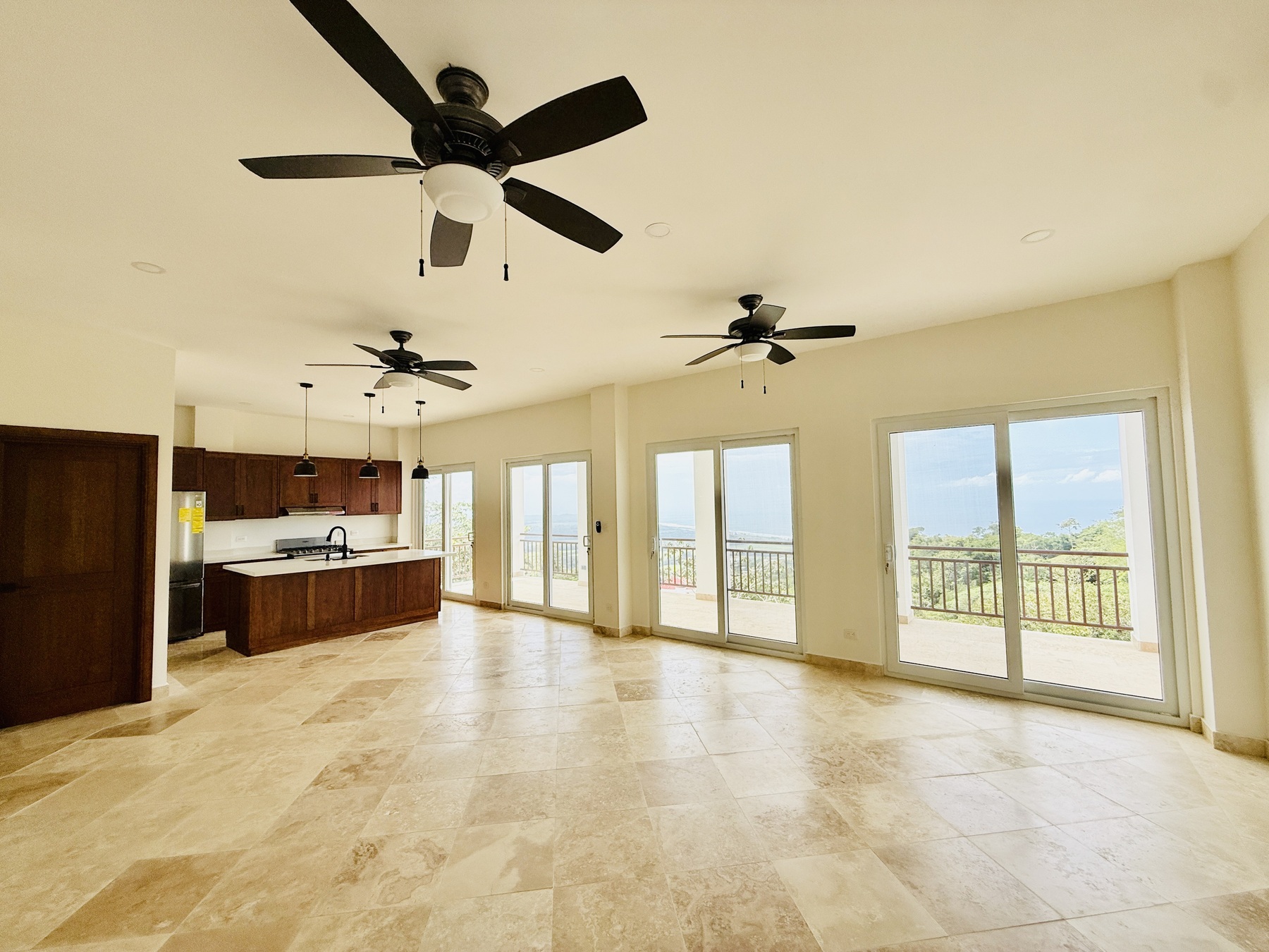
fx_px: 513
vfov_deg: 85.7
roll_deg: +0.2
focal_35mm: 14
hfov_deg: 102.1
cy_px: 476
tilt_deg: +2.6
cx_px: 634
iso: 64
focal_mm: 2.22
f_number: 2.2
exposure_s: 1/672
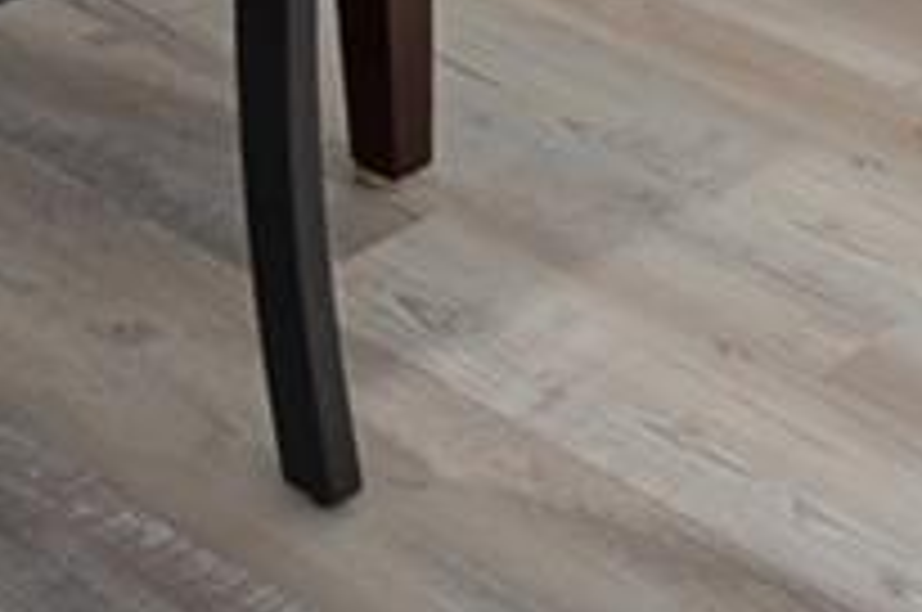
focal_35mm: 125
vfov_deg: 8.4
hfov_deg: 15.8
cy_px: -1444
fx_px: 3196
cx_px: -184
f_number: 9
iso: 320
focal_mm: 16
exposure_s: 1/3
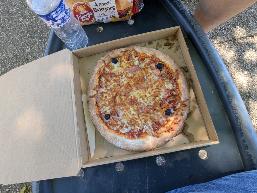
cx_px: 128
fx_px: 119
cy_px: 96
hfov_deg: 94.5
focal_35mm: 16
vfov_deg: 78.1
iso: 41
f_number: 2.2
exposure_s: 1/100
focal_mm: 2.35
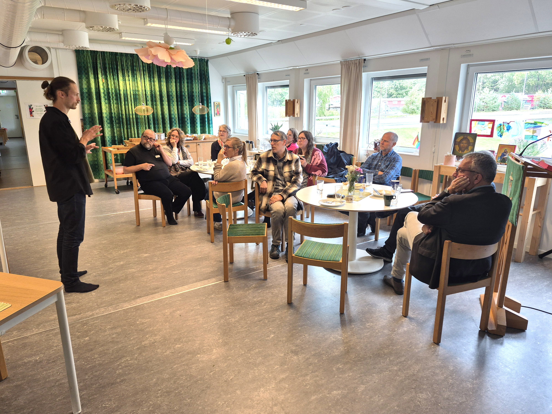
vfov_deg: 58.9
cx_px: 276
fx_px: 367
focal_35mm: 23
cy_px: 207
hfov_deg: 73.9
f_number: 1.8
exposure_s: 1/100
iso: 64
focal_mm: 5.4
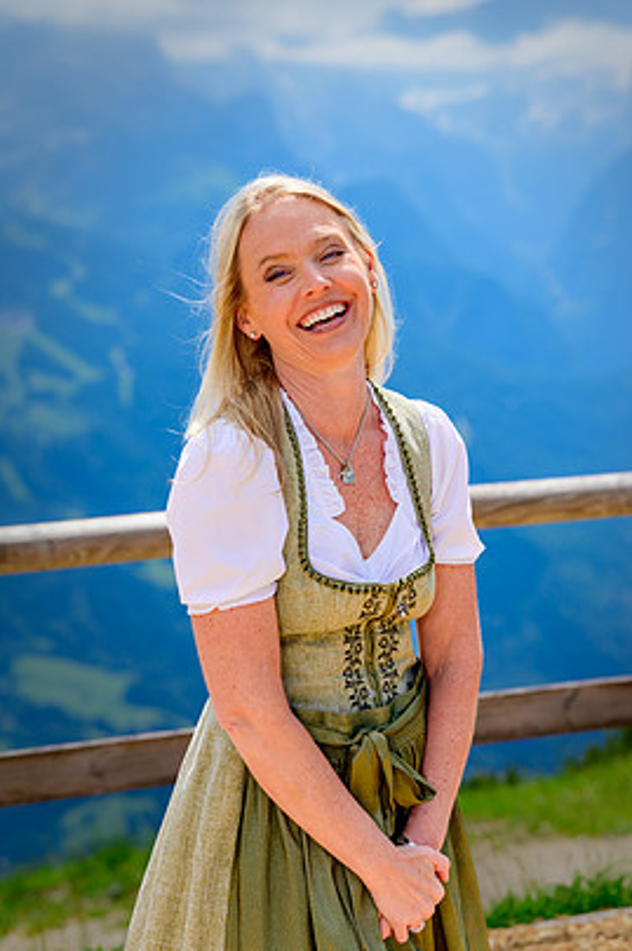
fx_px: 2877
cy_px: 503
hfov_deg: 12.5
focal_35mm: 109
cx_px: 349
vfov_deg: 18.8
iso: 125
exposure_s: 1/640
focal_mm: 98
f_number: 5
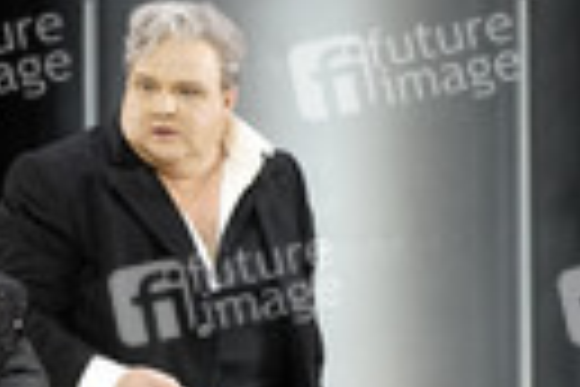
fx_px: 11277
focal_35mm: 700
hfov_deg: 2.9
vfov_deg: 2.0
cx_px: -164
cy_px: 405
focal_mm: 200
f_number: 5.6
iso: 1600
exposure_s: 1/400
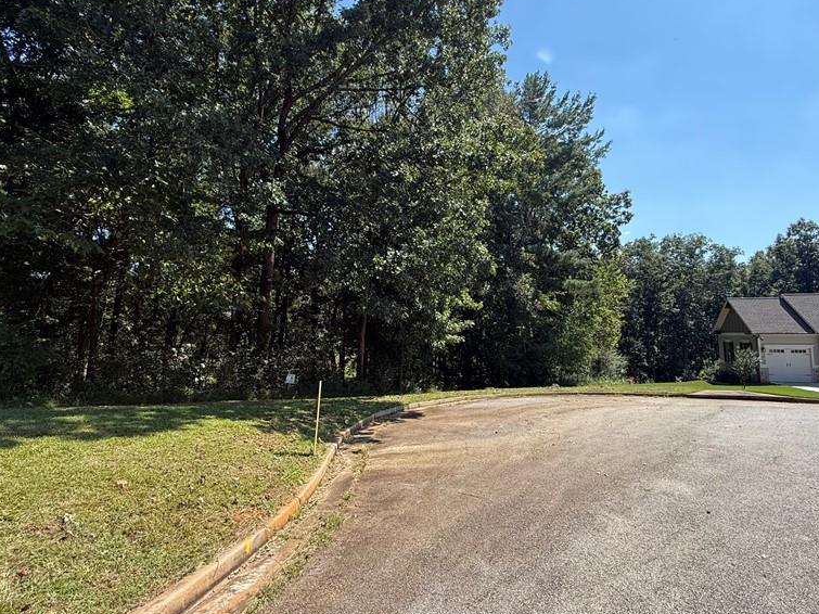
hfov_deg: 84.7
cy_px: 280
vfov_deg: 68.5
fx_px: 449
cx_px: 413
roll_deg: +0.7
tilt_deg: +7.9
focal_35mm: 19
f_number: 2.2
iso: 50
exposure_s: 1/701
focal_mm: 2.22
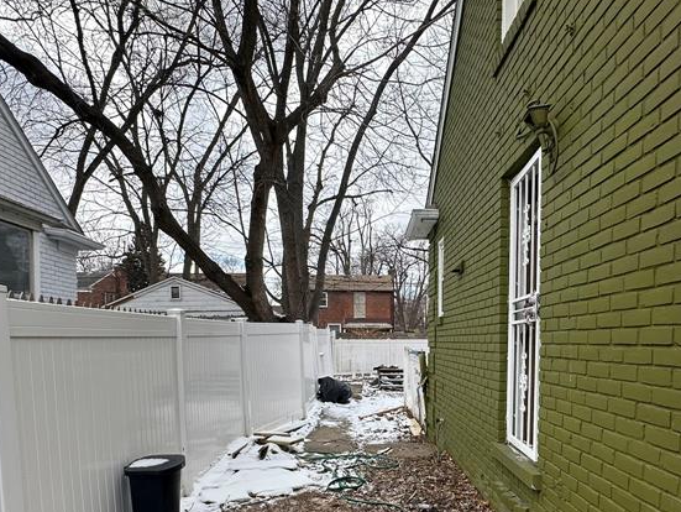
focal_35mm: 26
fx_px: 512
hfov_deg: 67.1
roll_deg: -1.4
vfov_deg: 51.6
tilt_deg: +0.6
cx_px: 378
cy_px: 361
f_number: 2.2
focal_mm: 2.22
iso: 40
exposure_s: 1/796
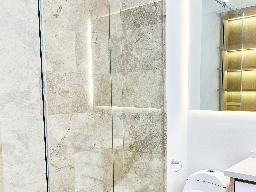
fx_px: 266
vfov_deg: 39.4
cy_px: 121
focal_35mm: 36
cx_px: 165
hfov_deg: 50.7
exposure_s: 1/120
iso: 50
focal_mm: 4.25
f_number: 1.8
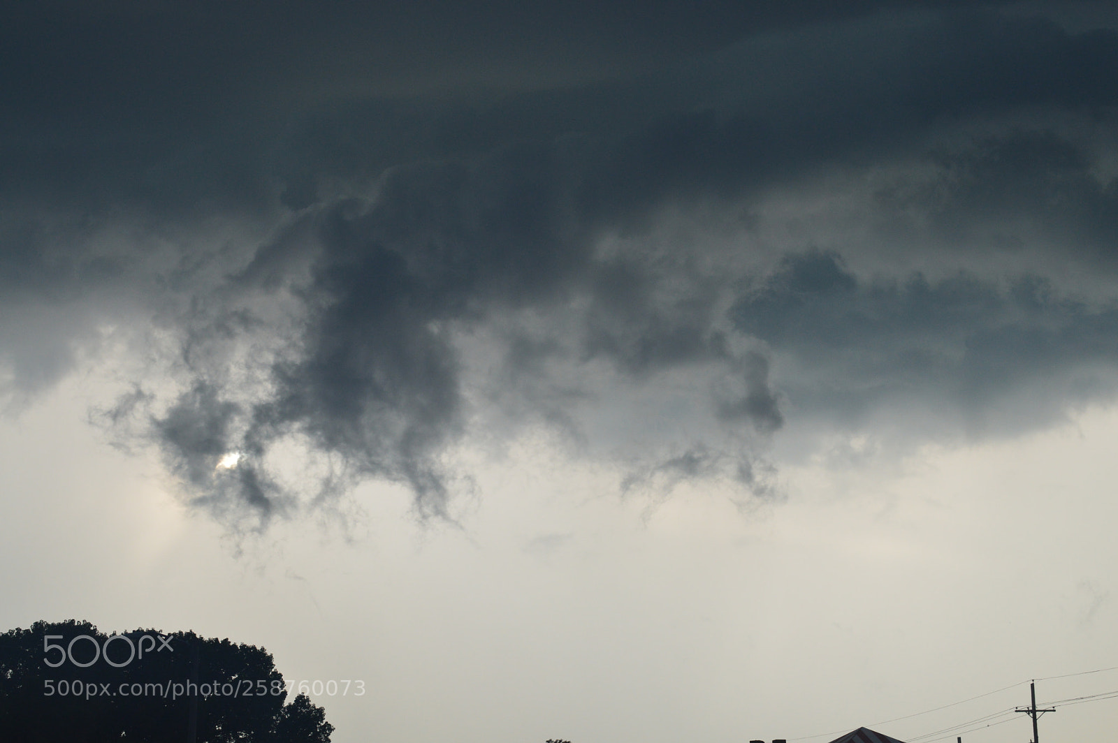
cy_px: 372
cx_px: 559
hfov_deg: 36.9
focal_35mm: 54
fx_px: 1676
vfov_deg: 25.0
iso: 400
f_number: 10
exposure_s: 1/250
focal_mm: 36
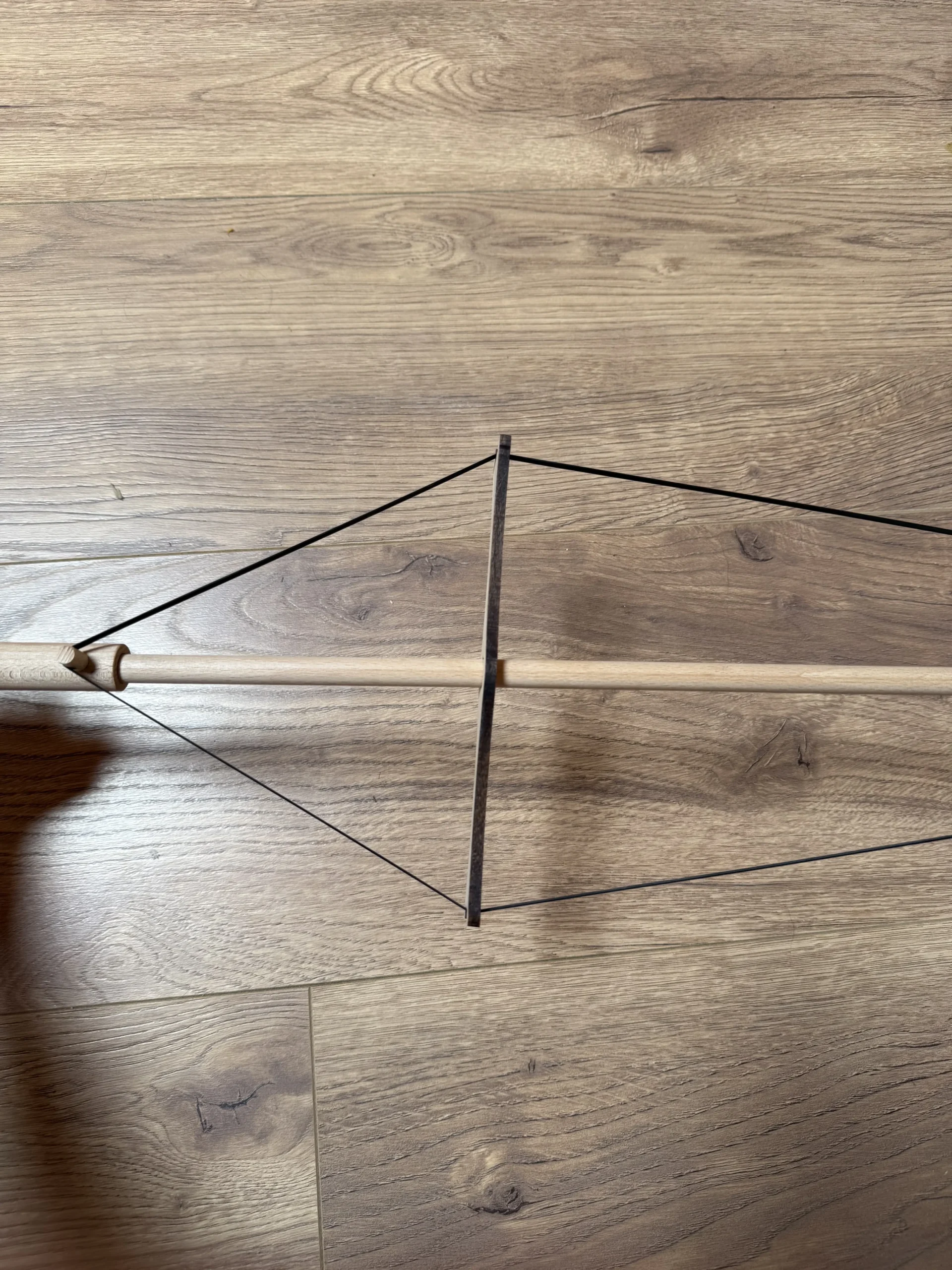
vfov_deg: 71.6
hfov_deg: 56.8
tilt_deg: -74.6
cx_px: 476
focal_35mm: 24
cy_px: 635
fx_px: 880
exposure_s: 1/121
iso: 50
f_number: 1.78
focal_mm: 6.76
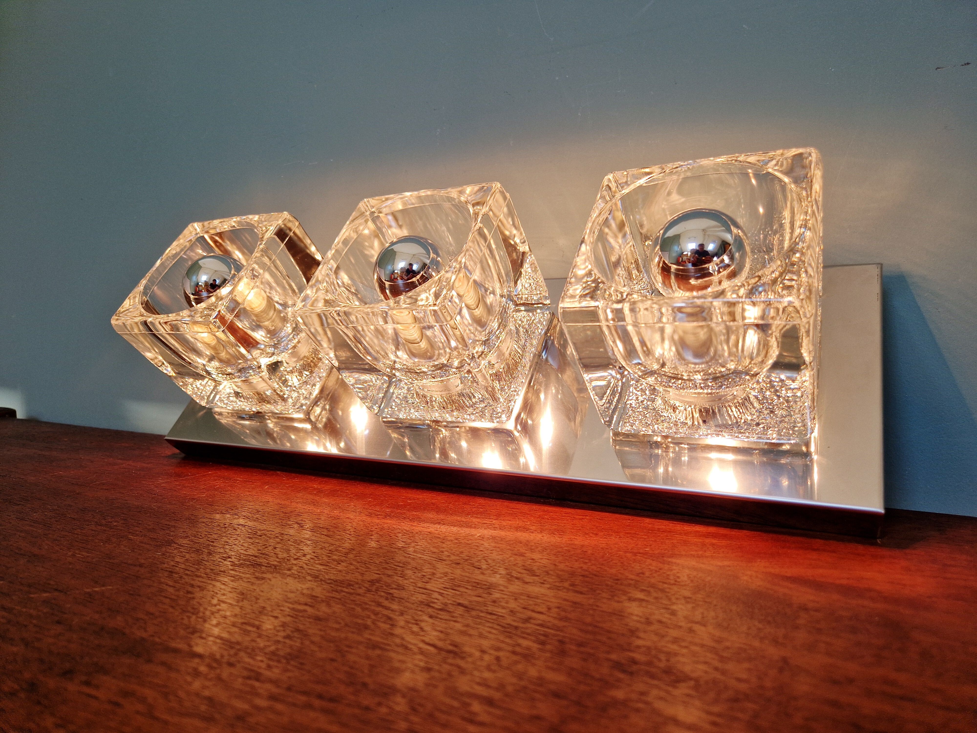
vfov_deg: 58.9
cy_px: 366
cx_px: 488
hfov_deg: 73.9
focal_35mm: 23
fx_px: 649
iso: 50
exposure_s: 1/119
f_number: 1.8
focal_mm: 5.4
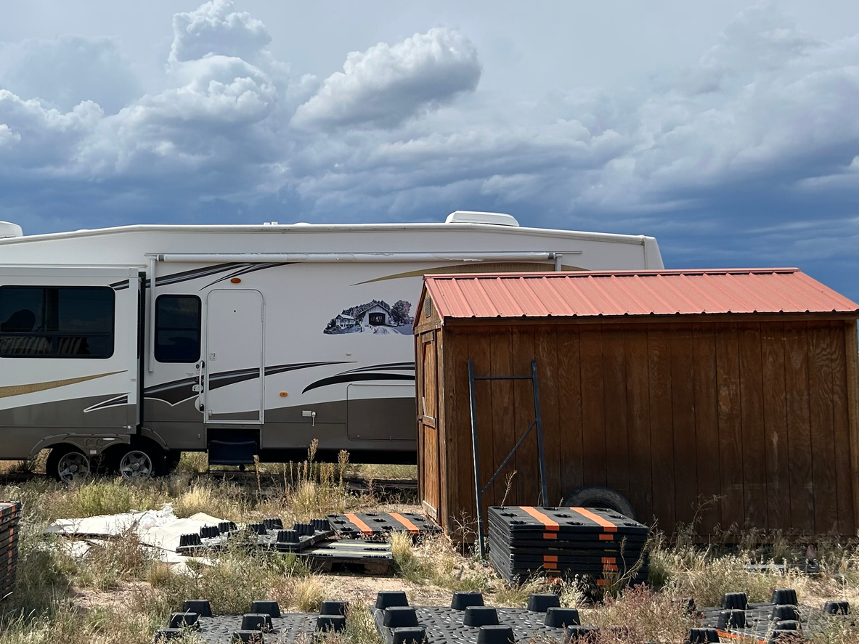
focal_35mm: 45
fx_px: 1117
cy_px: 311
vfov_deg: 32.2
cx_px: 220
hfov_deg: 40.9
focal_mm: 5.7
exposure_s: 1/8696
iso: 50
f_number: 1.5
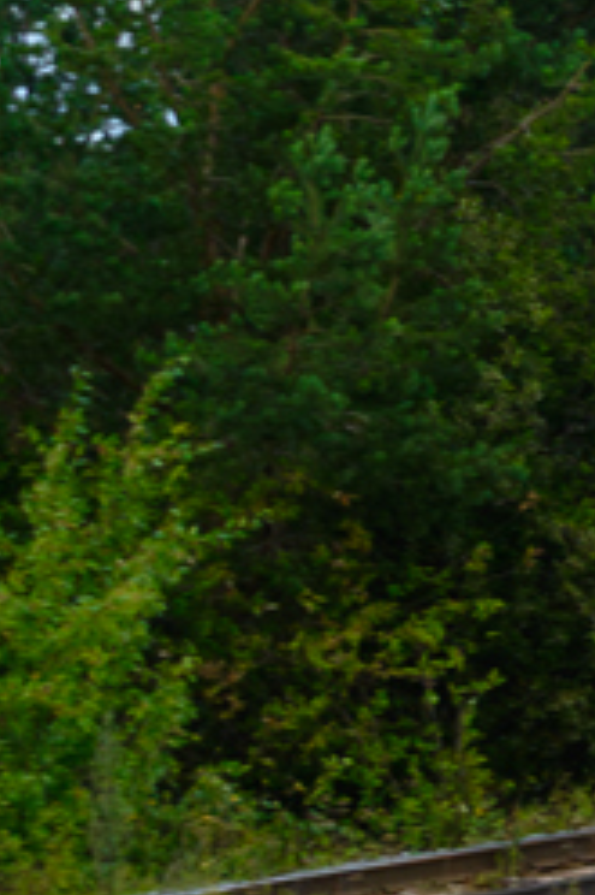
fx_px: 5461
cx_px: 2030
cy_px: -121
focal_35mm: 220
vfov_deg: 9.3
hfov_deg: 5.7
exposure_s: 1/250
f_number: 7.1
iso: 160
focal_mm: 26
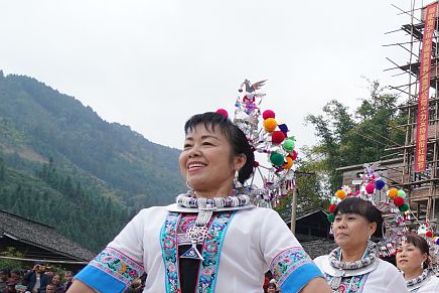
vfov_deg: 20.1
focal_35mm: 66
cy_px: 275
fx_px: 805
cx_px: 581
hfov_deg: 25.8
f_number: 6.3
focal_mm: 24
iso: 250
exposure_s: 1/320
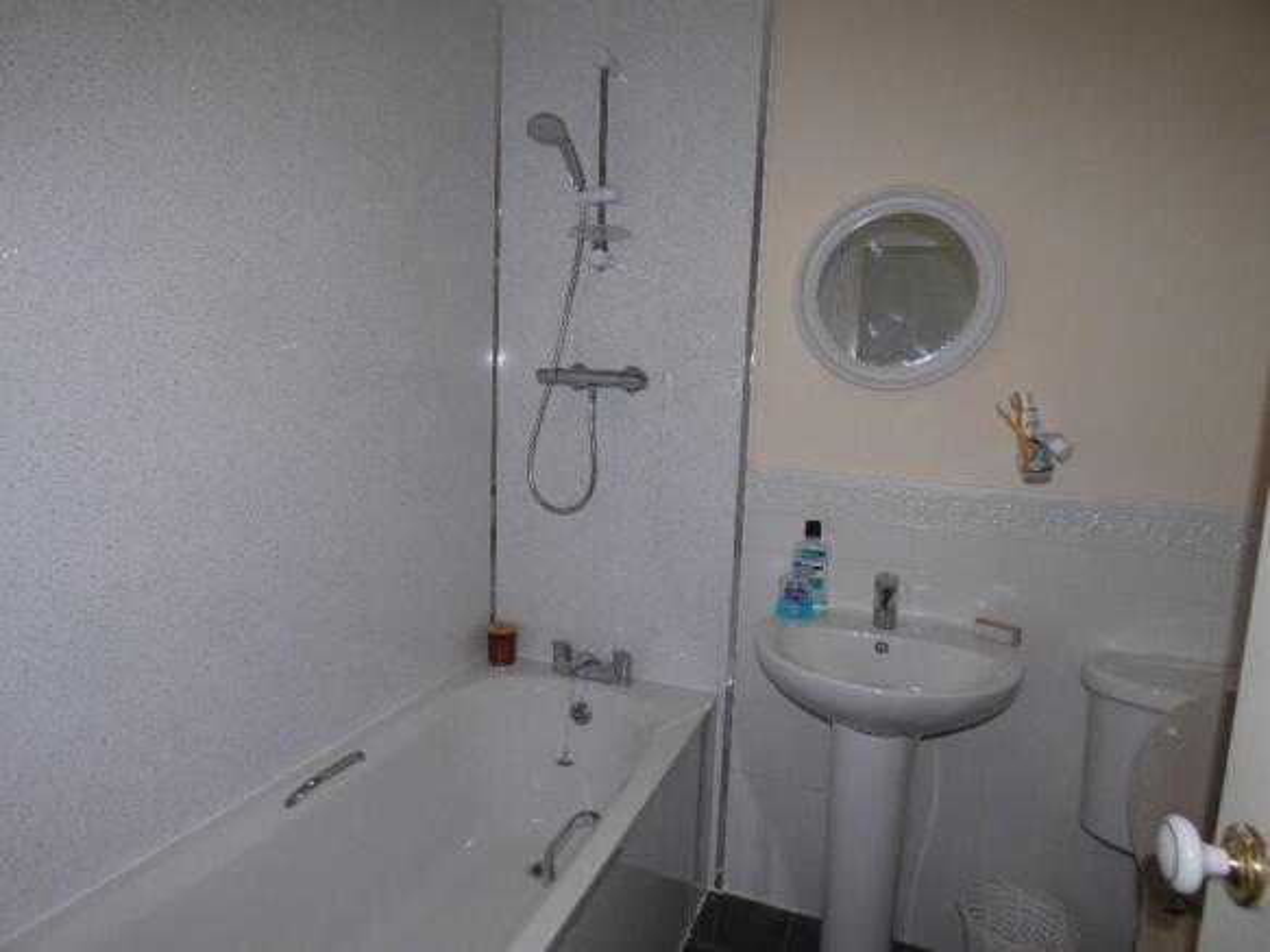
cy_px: 476
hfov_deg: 81.8
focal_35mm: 20
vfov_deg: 66.0
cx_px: 635
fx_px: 734
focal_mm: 3.6
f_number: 2.8
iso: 80
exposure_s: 1/60
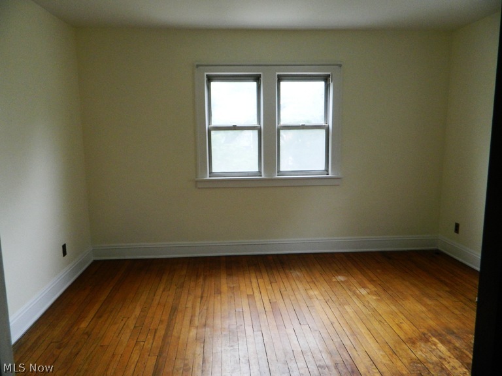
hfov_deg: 69.4
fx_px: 363
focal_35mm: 25
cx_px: 251
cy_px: 188
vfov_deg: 54.9
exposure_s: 1/30
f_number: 3.1
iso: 250
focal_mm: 4.5
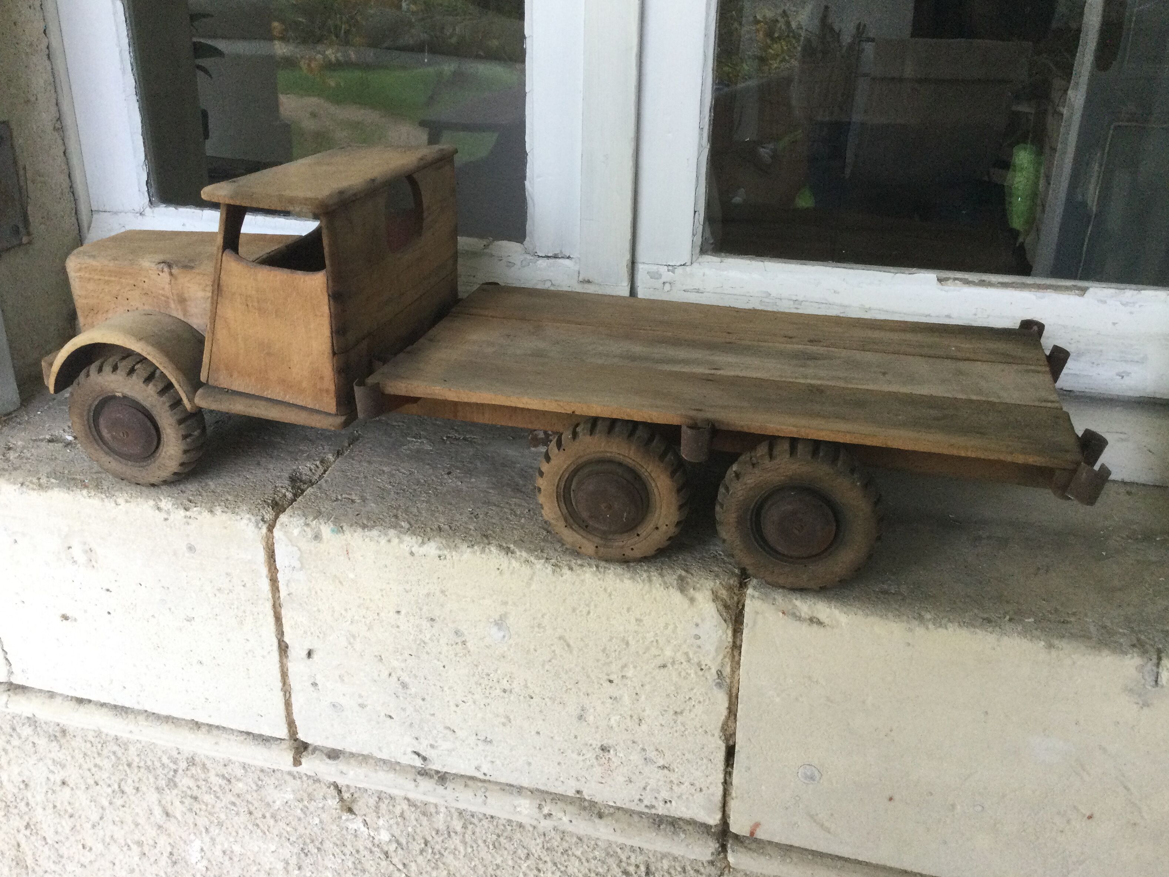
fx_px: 1081
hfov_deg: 56.8
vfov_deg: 44.2
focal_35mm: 32
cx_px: 580
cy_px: 429
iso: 64
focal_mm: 3.3
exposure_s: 1/33
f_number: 2.4
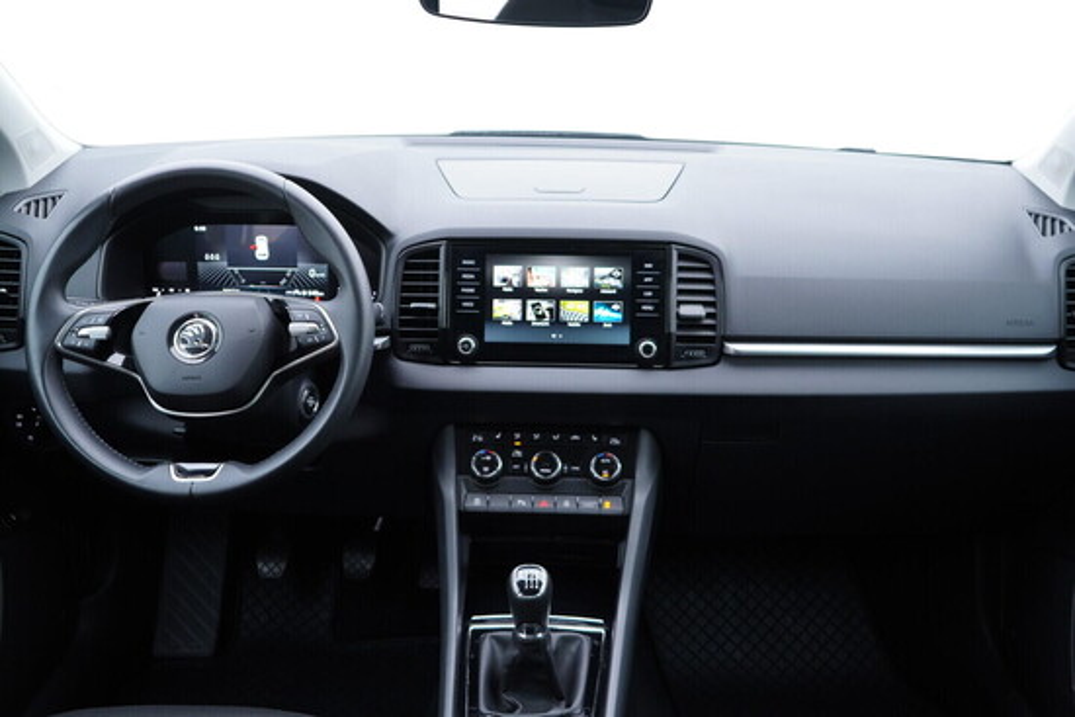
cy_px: 358
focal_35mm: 36
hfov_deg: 53.1
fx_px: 1075
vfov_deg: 36.9
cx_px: 538
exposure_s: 1/40
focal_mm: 24
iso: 250
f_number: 2.8
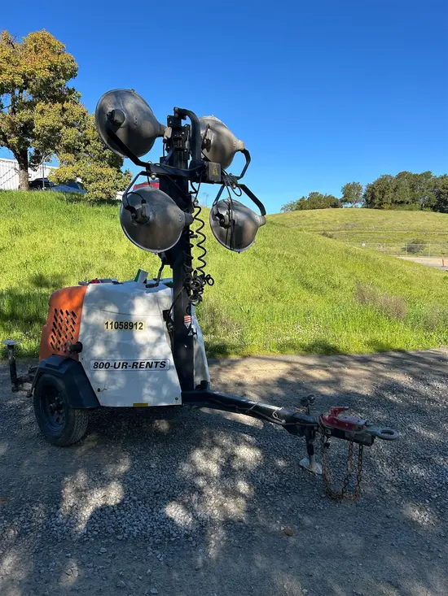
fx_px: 449
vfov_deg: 67.3
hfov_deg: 53.1
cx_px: 224
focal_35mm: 26
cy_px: 298
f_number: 1.5
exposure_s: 1/2353
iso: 50
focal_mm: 5.7
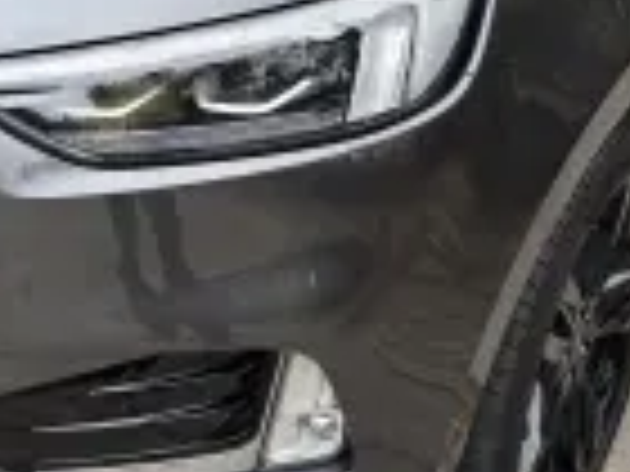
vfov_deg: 24.3
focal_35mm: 59
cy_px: 67
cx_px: 212
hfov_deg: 32.4
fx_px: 1074
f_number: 1.7
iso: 32
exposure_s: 1/180
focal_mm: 6.3
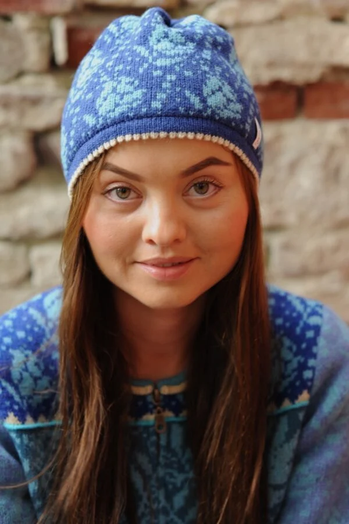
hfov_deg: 27.0
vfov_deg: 39.6
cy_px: 262
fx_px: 727
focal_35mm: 50
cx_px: 174
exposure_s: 1/50
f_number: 3.5
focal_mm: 50
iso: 200
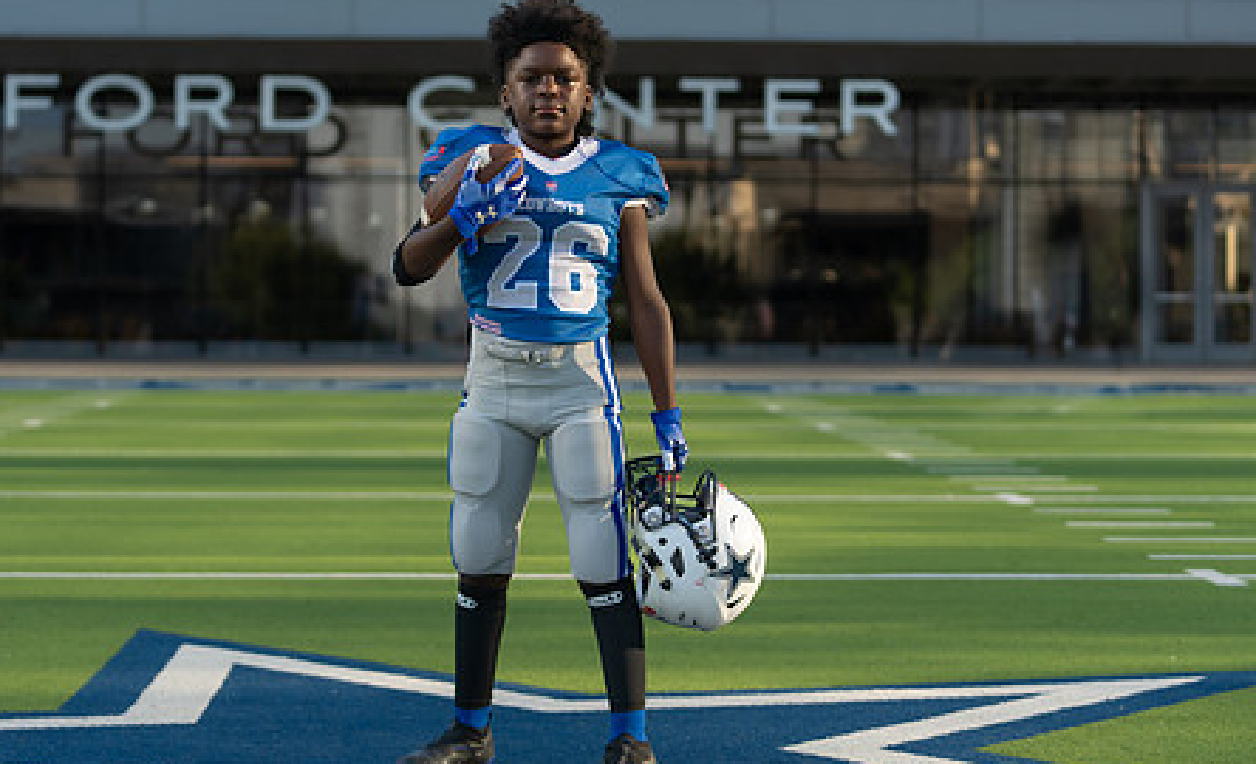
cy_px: 291
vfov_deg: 12.9
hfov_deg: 21.1
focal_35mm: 99
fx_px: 3363
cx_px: 534
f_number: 2.8
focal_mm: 70
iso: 100
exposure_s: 1/640
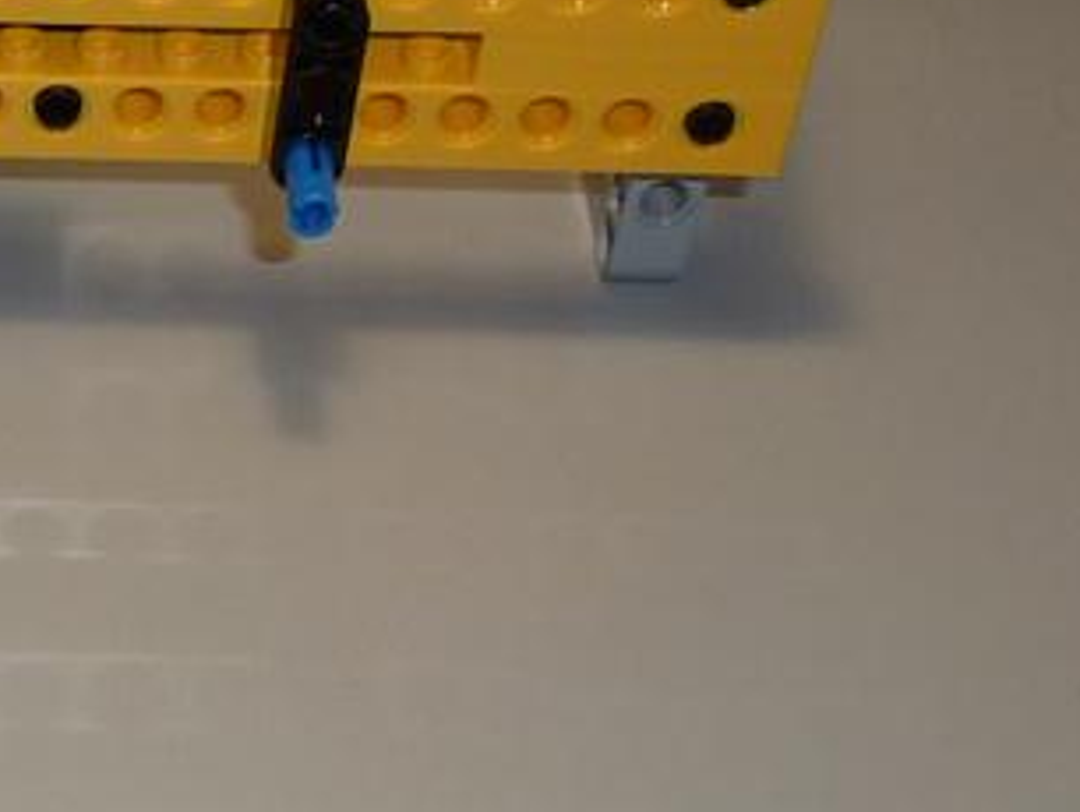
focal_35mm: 107
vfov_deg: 13.4
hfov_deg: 16.8
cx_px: -515
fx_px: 3341
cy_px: 1017
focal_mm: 5.3
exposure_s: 1/30
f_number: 3.5
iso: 100
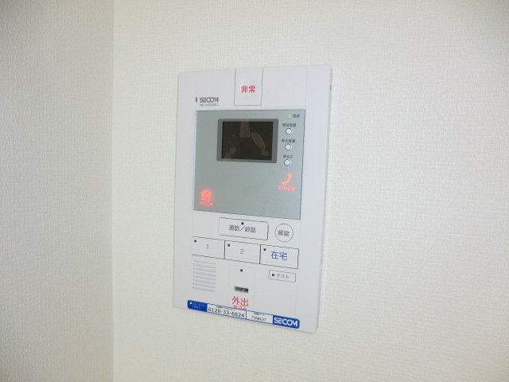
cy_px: 191
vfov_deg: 56.8
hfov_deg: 71.6
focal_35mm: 24
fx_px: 353
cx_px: 254
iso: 100
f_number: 3.2
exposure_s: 1/60
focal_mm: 4.3
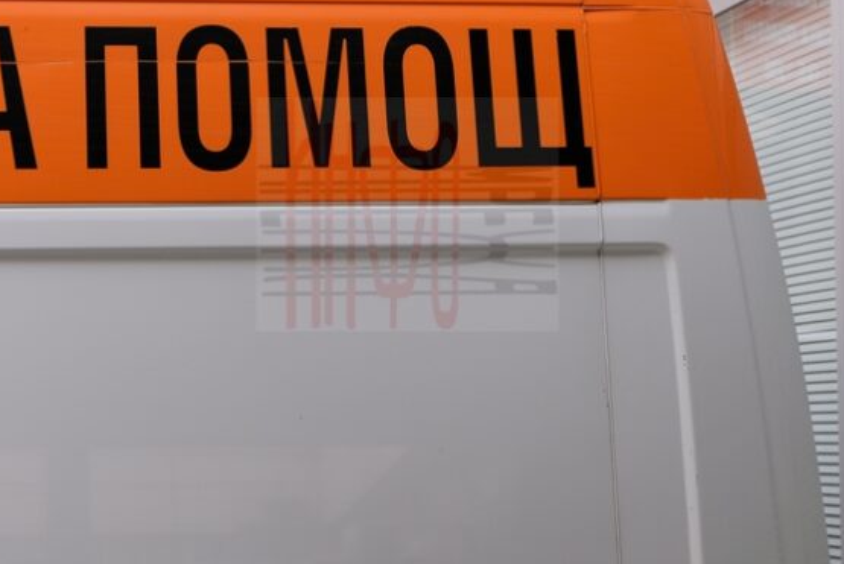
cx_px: 408
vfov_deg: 14.6
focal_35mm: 94
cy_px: 214
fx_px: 2205
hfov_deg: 21.7
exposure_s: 1/105
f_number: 5.6
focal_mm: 50
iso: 400
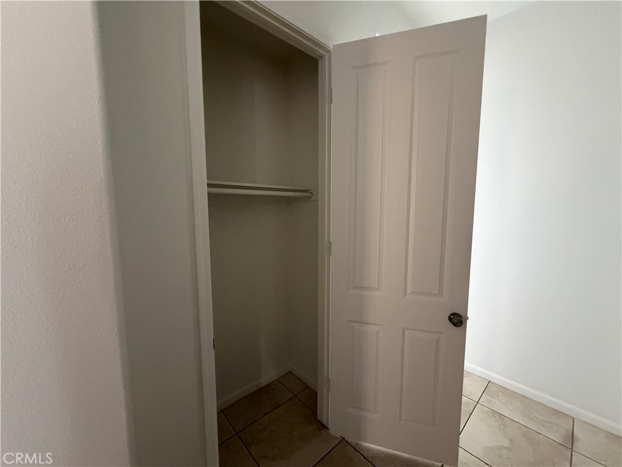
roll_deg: -0.4
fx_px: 252
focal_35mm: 14
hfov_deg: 102.1
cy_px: 234
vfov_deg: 85.7
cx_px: 311
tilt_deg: -7.4
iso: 800
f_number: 2.2
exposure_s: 1/60
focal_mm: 2.22
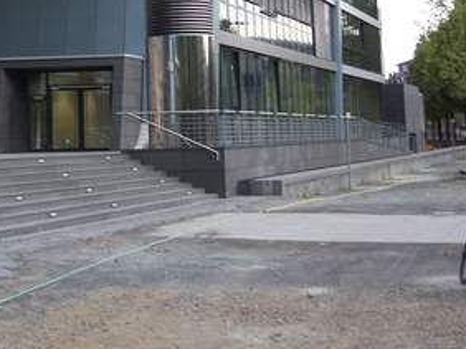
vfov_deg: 17.0
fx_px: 1130
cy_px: -35
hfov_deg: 22.7
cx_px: 46
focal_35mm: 84
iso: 64
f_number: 2.8
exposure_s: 1/30
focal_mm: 7.8
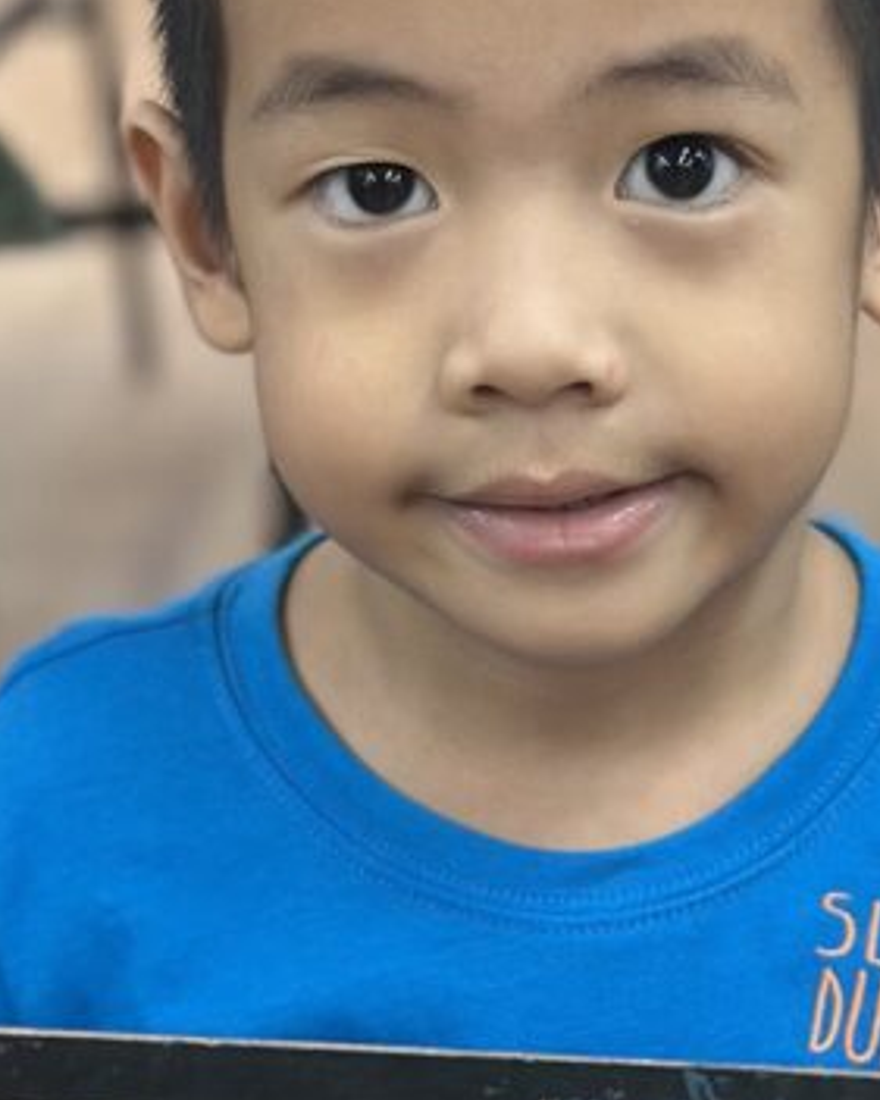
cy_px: 1067
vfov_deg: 10.8
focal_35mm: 178
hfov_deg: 8.7
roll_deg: +1.0
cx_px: 651
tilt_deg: -18.7
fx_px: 5792
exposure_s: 1/100
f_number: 1.78
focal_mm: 6.86
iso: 80
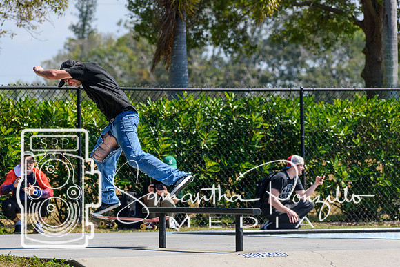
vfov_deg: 5.7
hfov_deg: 8.6
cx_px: 200
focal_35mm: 240
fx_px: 2667
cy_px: 134
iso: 320
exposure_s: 1/2000
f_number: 5.6
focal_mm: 160
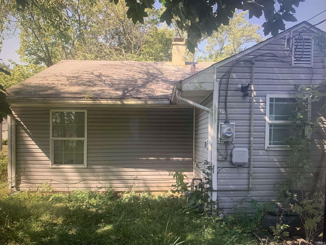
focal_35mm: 26
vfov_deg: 53.1
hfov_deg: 67.3
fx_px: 245
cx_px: 163
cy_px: 122
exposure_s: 1/51
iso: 400
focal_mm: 4.25
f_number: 1.8
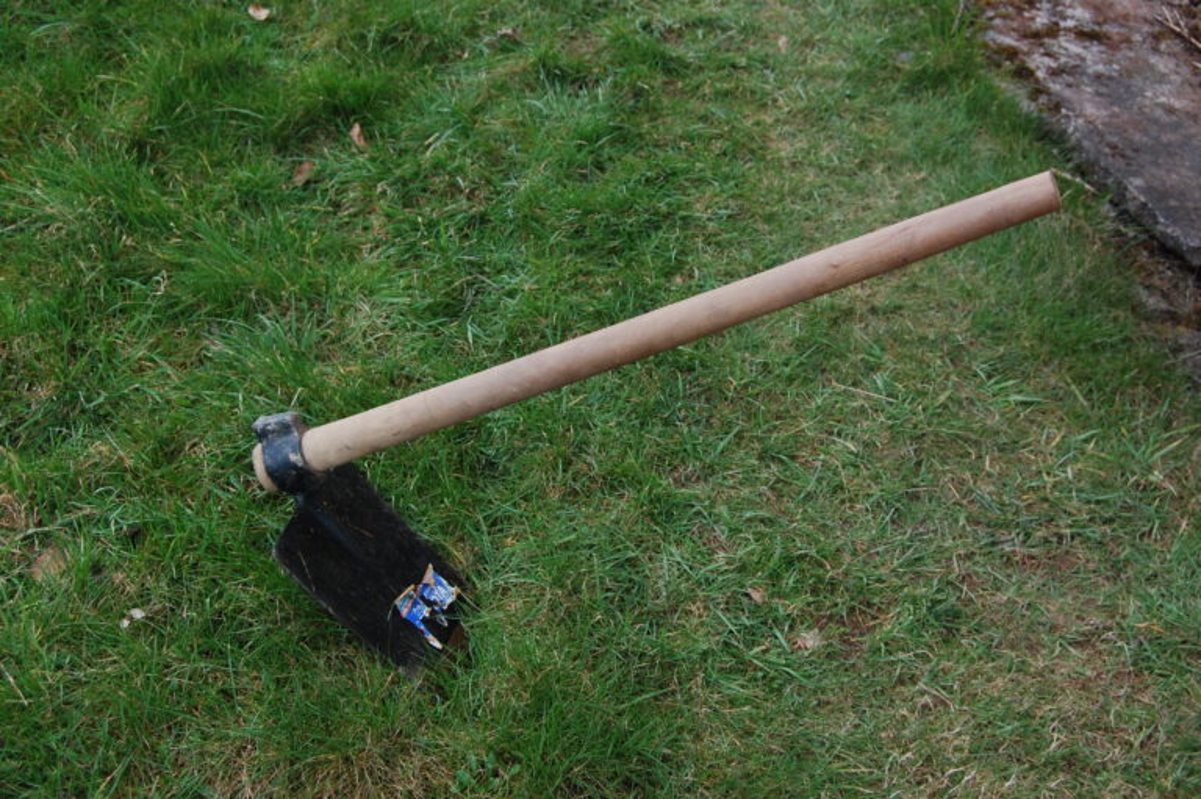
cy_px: 400
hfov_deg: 38.9
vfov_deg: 26.4
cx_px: 600
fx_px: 1700
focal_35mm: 51
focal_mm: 34
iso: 400
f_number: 5.6
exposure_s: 1/125
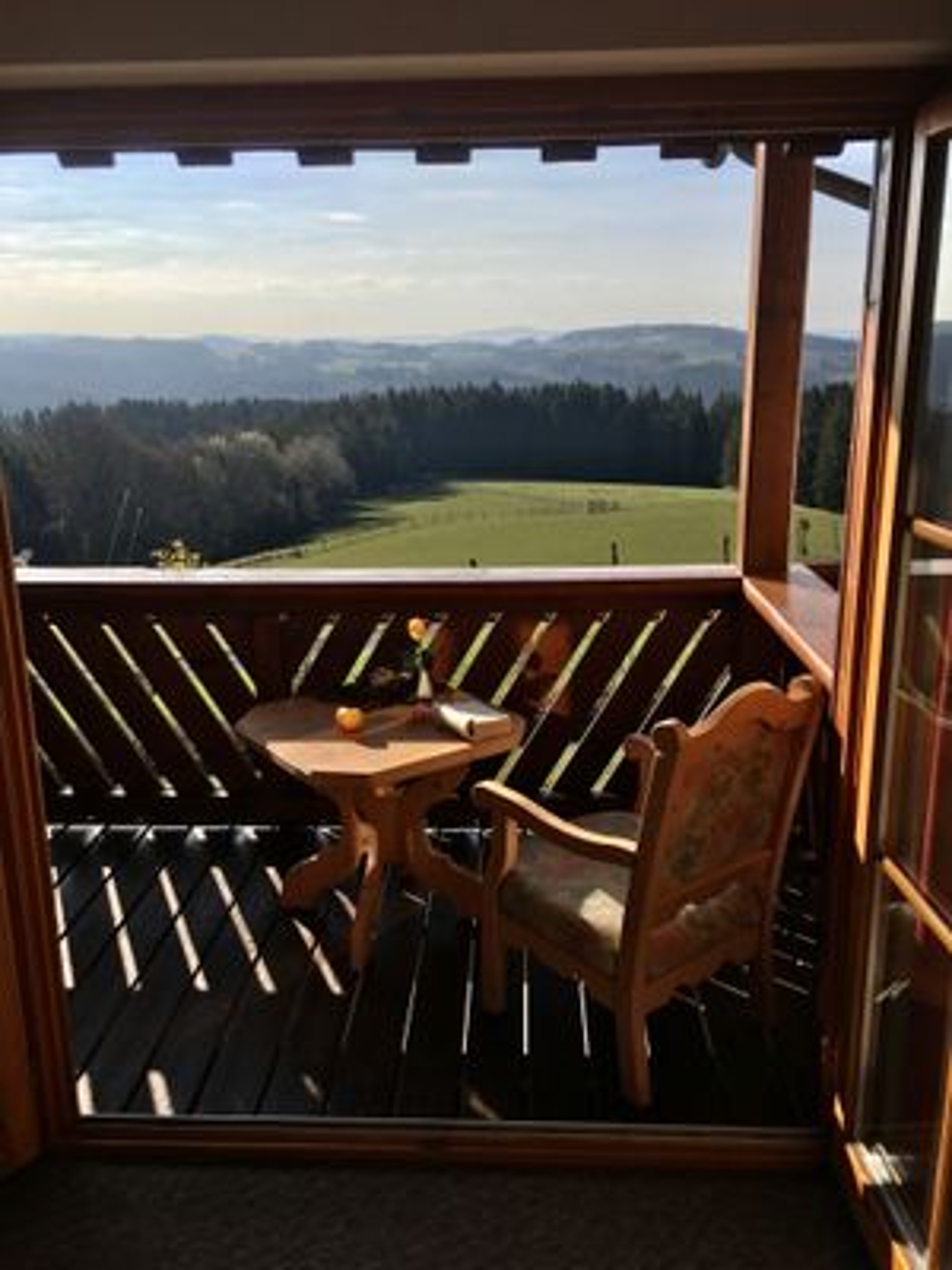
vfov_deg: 61.7
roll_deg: +0.7
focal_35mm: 29
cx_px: 476
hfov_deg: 48.2
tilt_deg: -13.9
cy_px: 635
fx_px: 1063
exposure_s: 1/1672
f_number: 2.2
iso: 25
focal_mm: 4.15
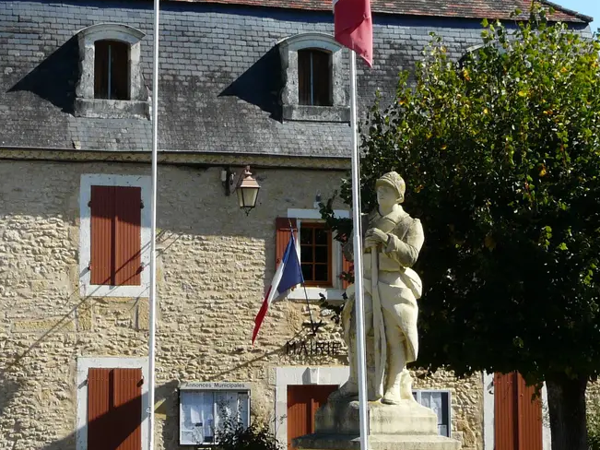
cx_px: 199
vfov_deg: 13.0
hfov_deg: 17.2
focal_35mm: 114
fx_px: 1976
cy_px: 229
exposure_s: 1/320
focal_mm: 9.5
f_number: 5.6
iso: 100
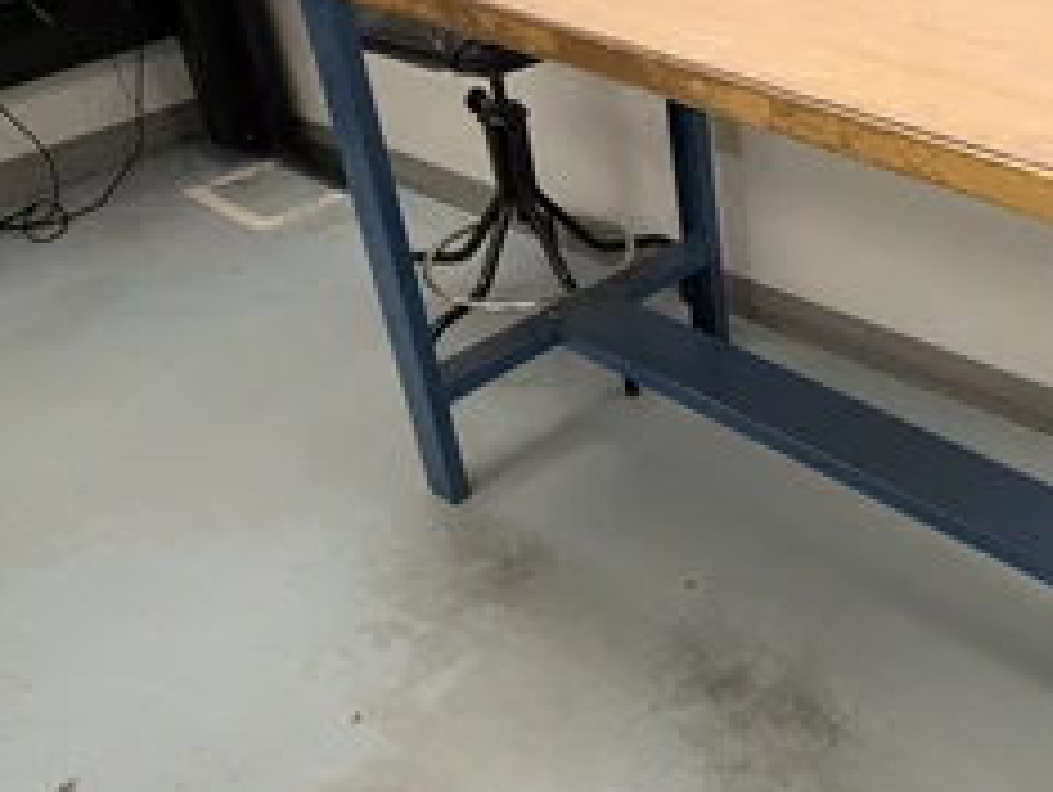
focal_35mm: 41
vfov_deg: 35.2
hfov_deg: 43.4
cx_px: 860
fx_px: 1248
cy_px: 416
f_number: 1.68
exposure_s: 1/1127
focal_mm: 6.9
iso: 1618
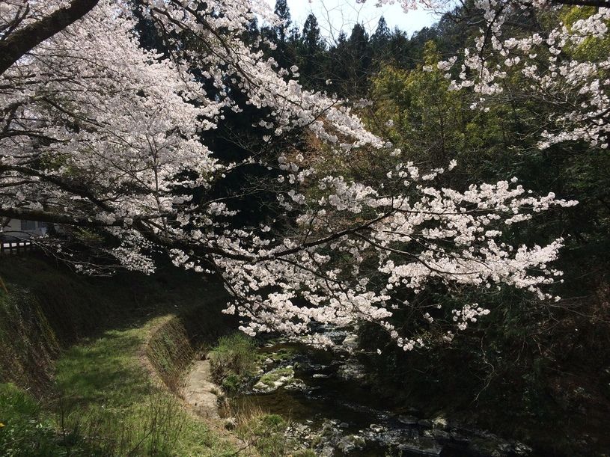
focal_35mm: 29
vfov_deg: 48.2
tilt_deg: -1.4
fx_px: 511
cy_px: 228
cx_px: 305
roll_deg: +3.9
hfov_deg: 61.7
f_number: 2.2
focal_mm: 4.15
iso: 32
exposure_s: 1/1642
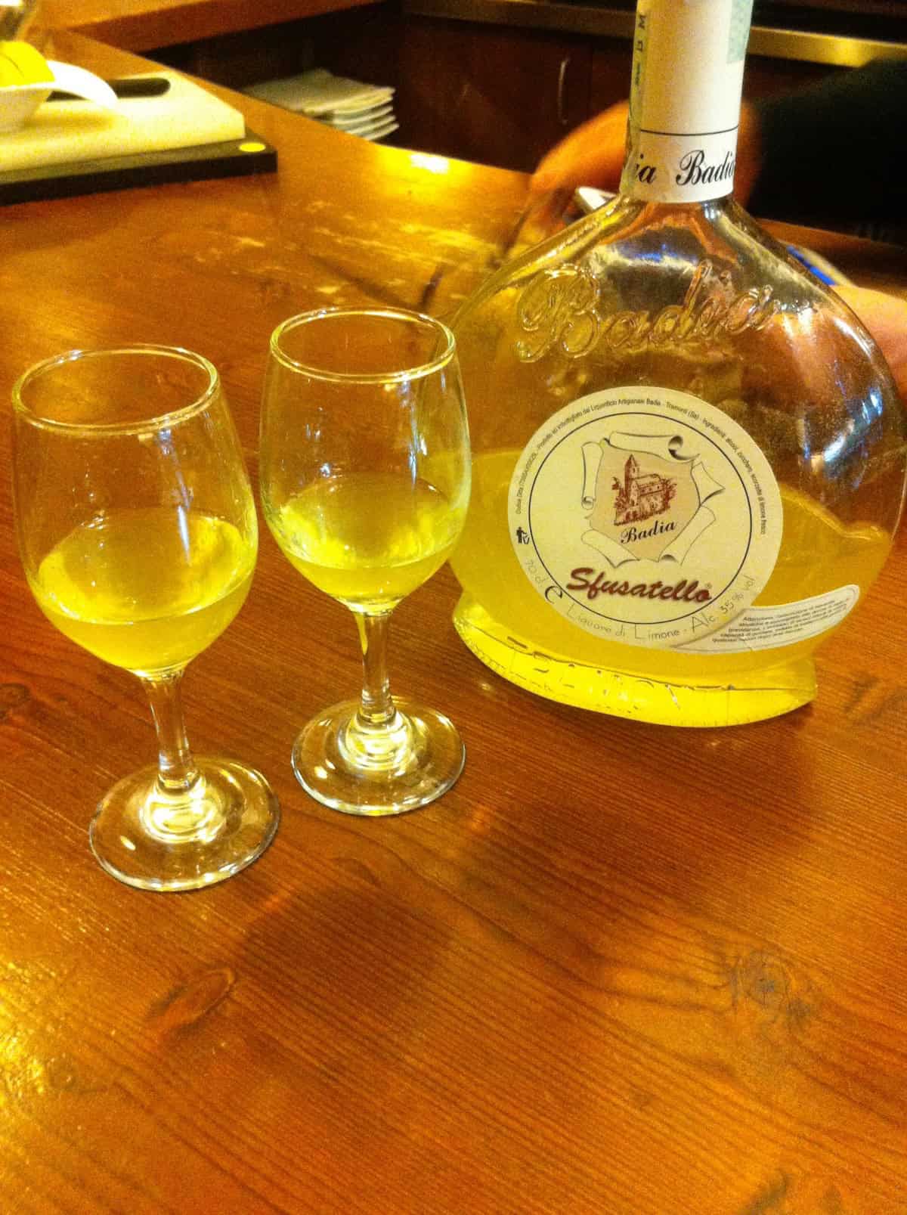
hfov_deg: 40.6
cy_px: 608
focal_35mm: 35
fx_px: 1226
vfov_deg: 52.7
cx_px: 454
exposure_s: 1/15
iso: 640
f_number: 2.8
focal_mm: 3.9
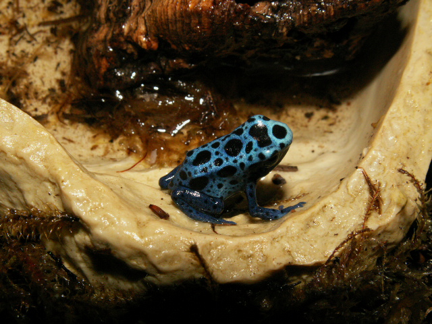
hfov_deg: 31.2
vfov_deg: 23.7
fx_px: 774
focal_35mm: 62
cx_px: 216
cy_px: 162
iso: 160
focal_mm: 10.28
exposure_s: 1/40
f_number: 7.1
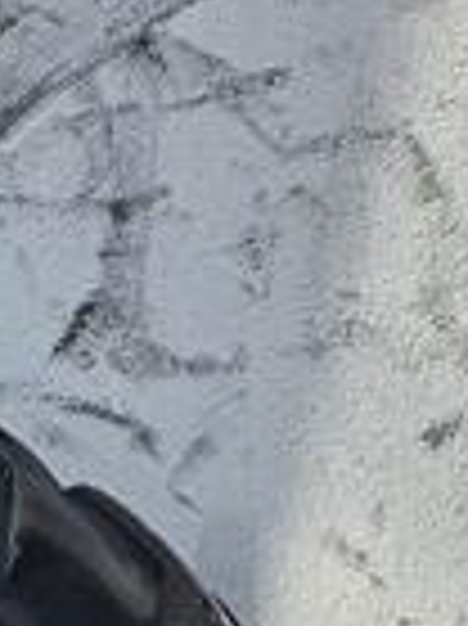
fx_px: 2293
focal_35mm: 127
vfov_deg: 14.2
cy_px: 1031
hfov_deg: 10.2
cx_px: -626
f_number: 1.8
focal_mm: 5.4
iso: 25
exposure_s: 1/694
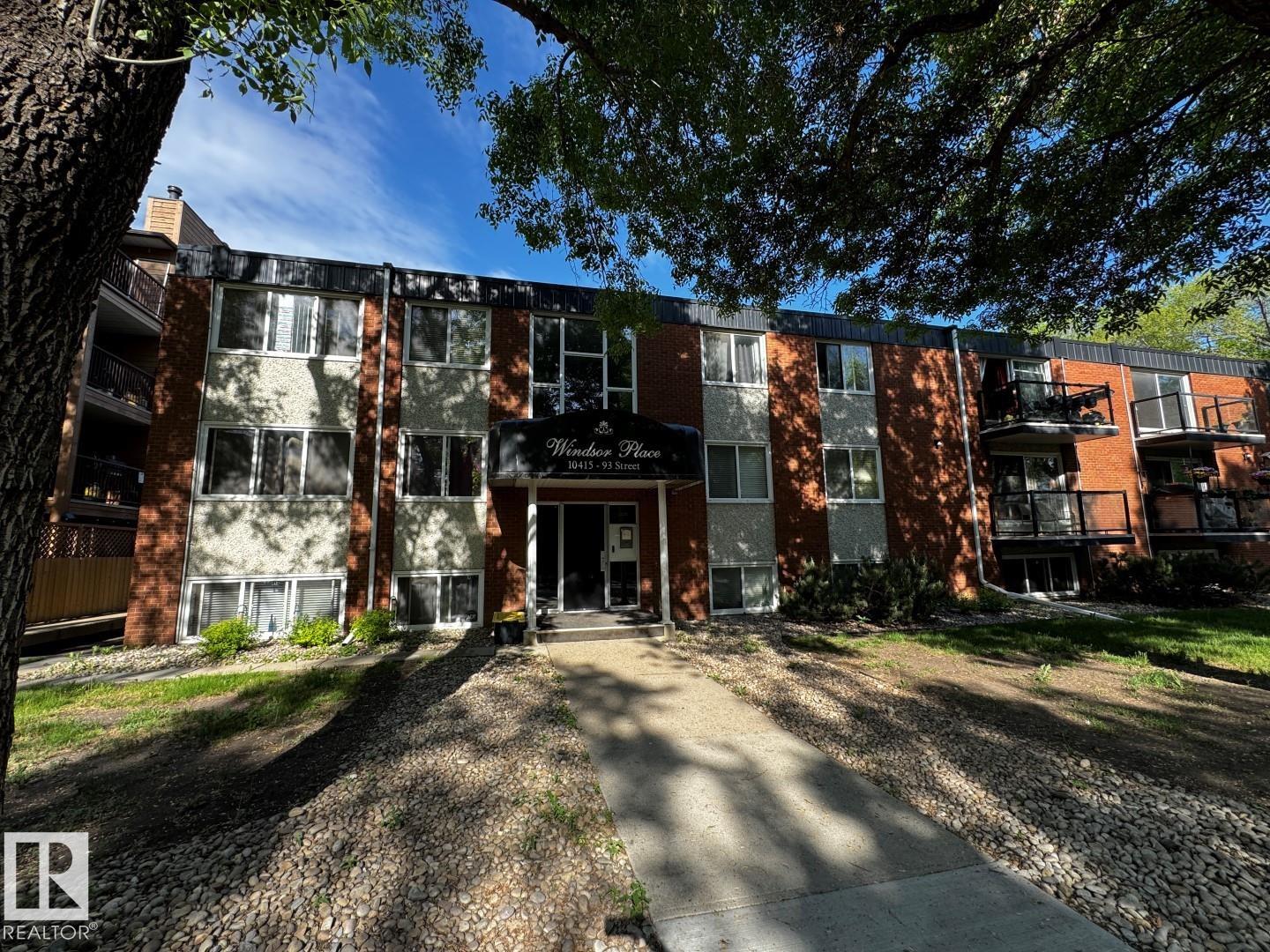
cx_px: 635
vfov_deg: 85.7
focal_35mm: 14
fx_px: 514
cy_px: 476
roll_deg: +0.9
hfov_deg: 102.1
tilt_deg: +7.6
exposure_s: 1/377
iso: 40
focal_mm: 2.22
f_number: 2.2
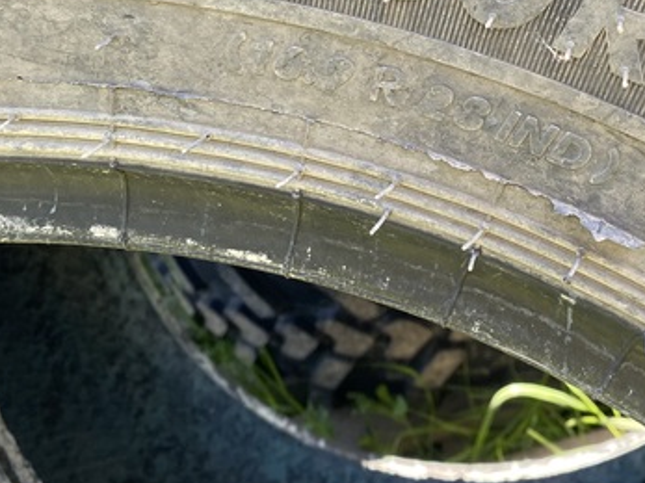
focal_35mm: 60
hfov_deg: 31.8
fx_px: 1118
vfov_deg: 23.6
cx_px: 454
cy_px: 28
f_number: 1.8
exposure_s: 1/122
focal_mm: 4.25
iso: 40
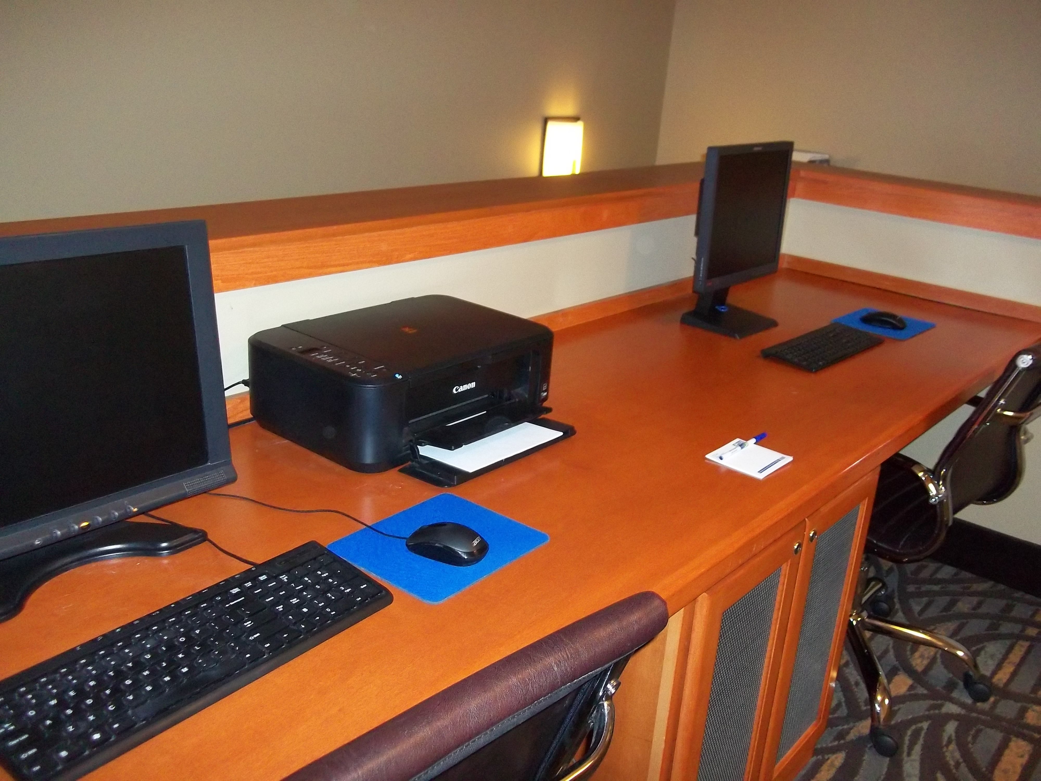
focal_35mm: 32
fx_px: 962
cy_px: 390
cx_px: 520
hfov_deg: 56.8
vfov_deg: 44.2
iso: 320
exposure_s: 1/30
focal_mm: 5.7
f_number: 2.9
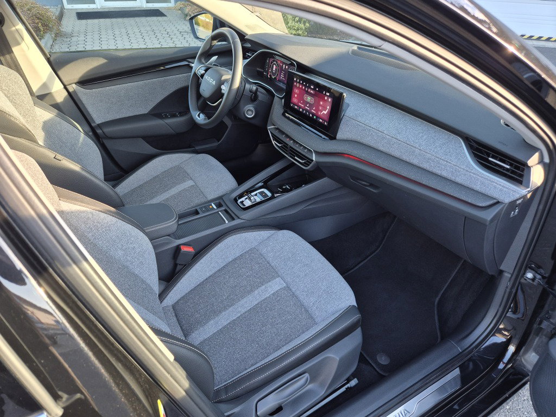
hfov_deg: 73.9
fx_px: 369
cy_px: 208
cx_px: 278
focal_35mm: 23
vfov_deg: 58.9
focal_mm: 5.4
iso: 32
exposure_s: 1/50
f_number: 1.8
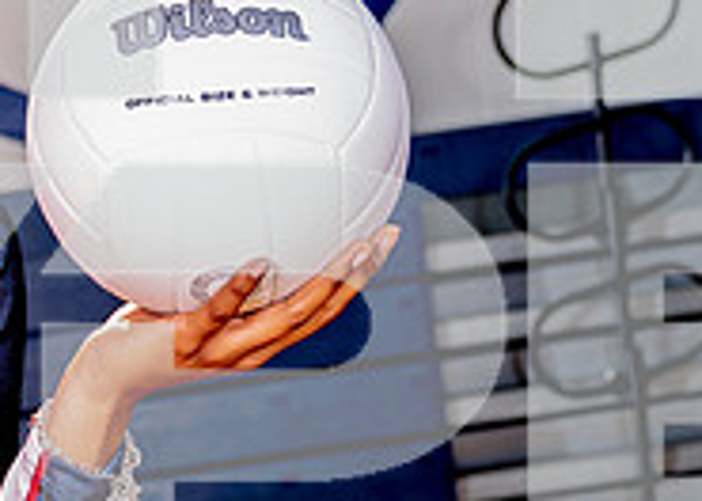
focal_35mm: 122
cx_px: -38
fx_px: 2431
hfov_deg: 16.0
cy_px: 380
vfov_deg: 11.7
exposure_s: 1/125
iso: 125
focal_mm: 37
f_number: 4.5
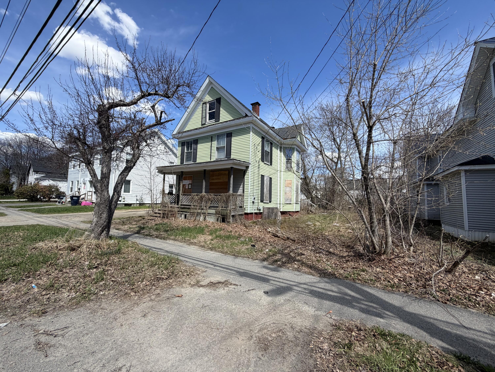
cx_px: 248
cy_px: 186
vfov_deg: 85.7
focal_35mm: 14
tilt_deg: +2.6
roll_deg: -1.0
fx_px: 200
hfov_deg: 102.1
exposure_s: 1/770
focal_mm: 2.22
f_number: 2.2
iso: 32
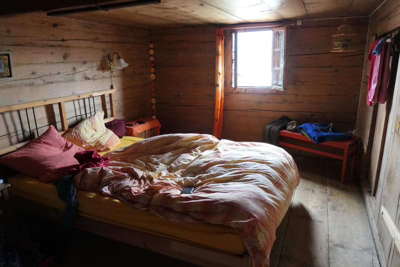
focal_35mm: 24
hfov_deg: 73.7
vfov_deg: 53.1
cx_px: 200
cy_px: 134
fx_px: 267
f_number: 3.3
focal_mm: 8.8
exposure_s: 1/60
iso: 1600
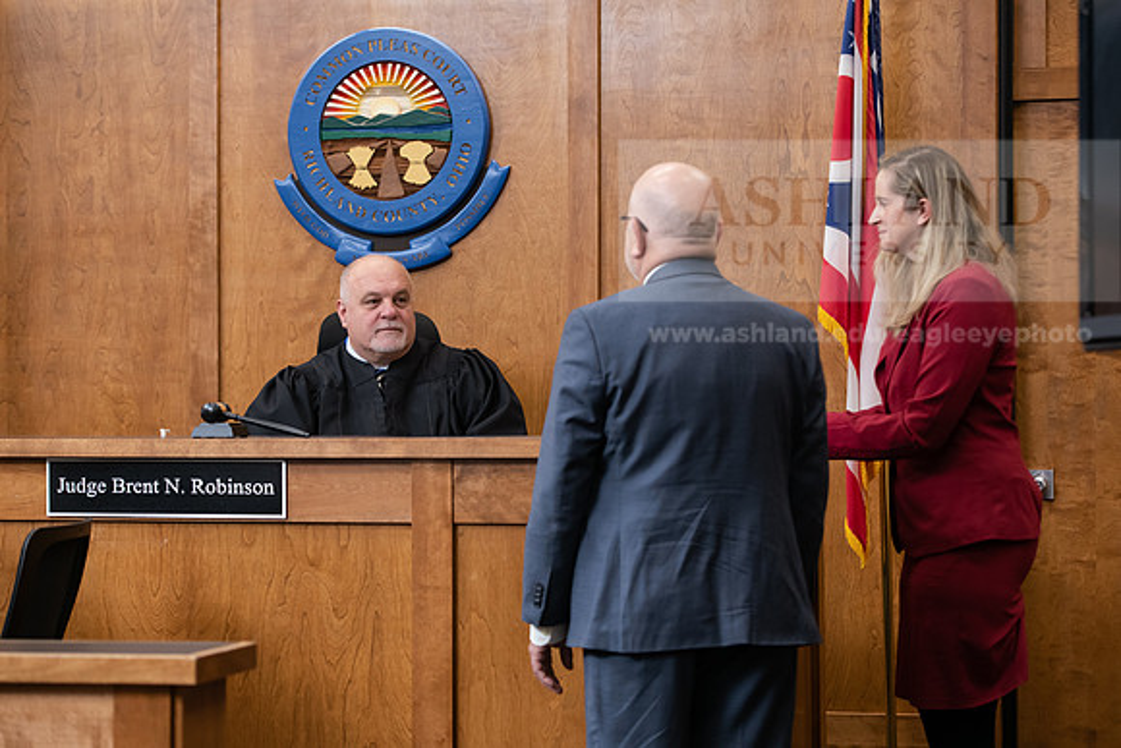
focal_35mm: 85
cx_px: 560
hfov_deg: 23.9
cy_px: 374
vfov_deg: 16.1
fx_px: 2647
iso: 1600
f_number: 4
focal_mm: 85
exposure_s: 1/200
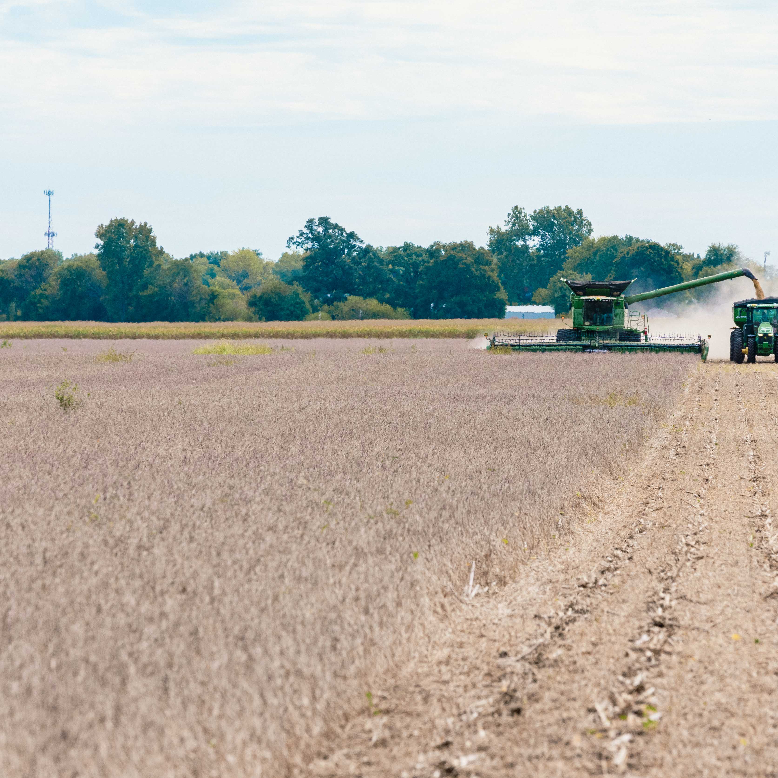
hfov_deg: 5.8
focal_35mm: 300
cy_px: 450
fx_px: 7628
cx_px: 486
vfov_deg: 5.8
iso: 1250
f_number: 9
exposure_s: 1/1000
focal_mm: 200
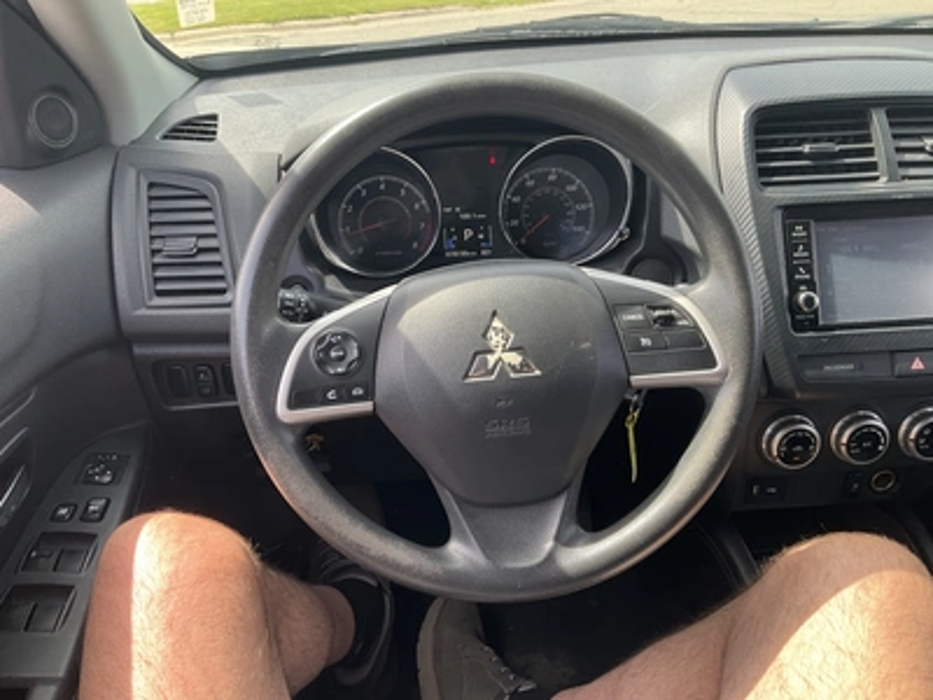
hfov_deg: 61.7
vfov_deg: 48.2
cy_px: 350
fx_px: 782
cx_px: 466
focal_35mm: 29
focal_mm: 3
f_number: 1.8
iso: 20
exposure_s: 1/132
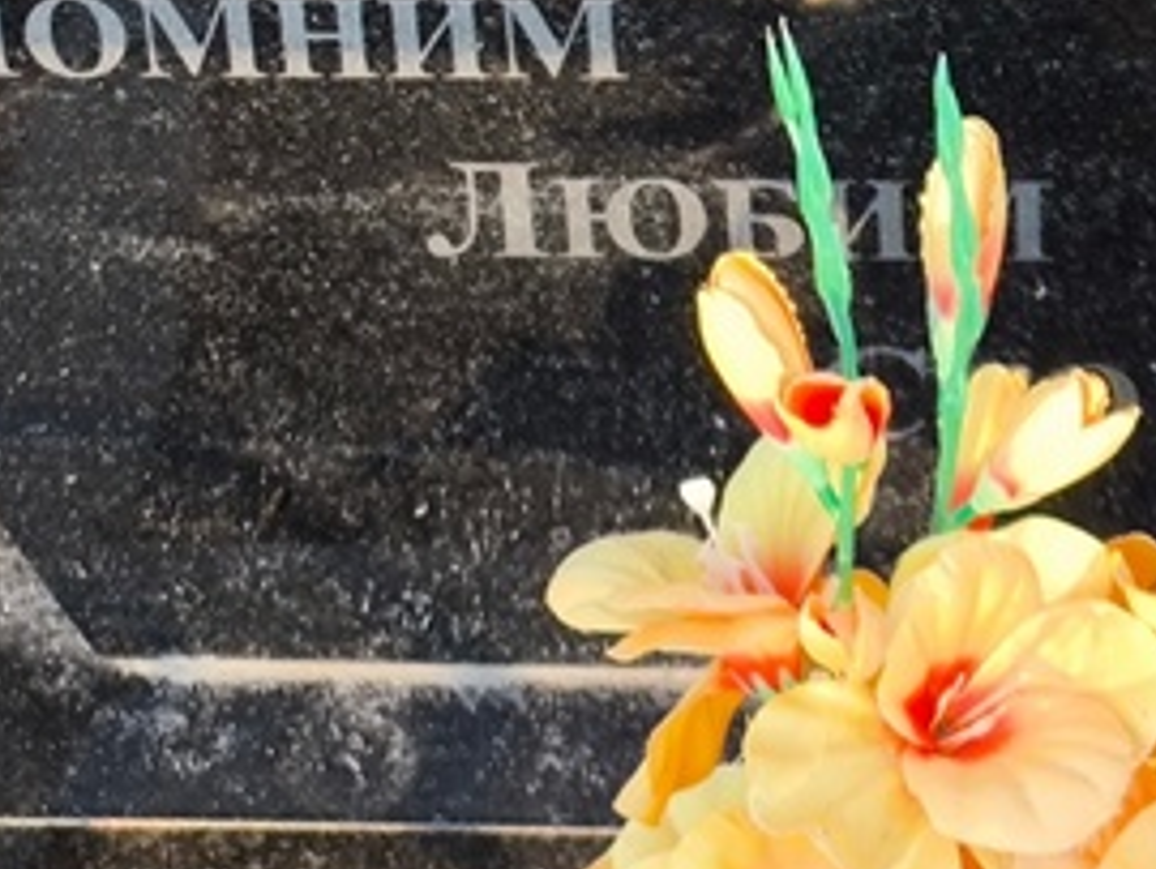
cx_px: 704
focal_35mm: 148
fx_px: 4947
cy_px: -381
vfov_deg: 9.8
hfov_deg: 13.3
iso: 50
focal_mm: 4.71
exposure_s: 1/167
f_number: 1.7
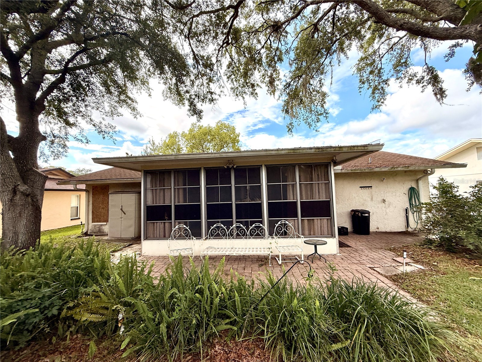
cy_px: 181
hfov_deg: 102.1
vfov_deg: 85.7
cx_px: 241
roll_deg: +2.0
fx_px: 195
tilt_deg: +4.4
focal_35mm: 14
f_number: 2.2
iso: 50
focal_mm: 2.22
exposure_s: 1/789
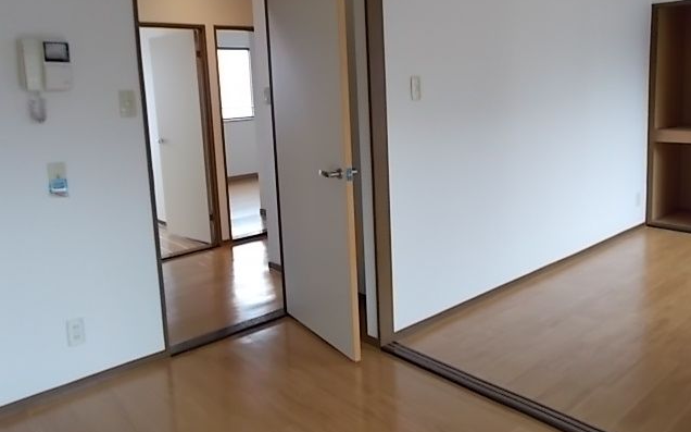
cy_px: 178
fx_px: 602
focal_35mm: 32
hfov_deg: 59.7
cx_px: 347
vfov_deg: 39.3
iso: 200
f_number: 3.4
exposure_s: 1/25
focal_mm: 5.3
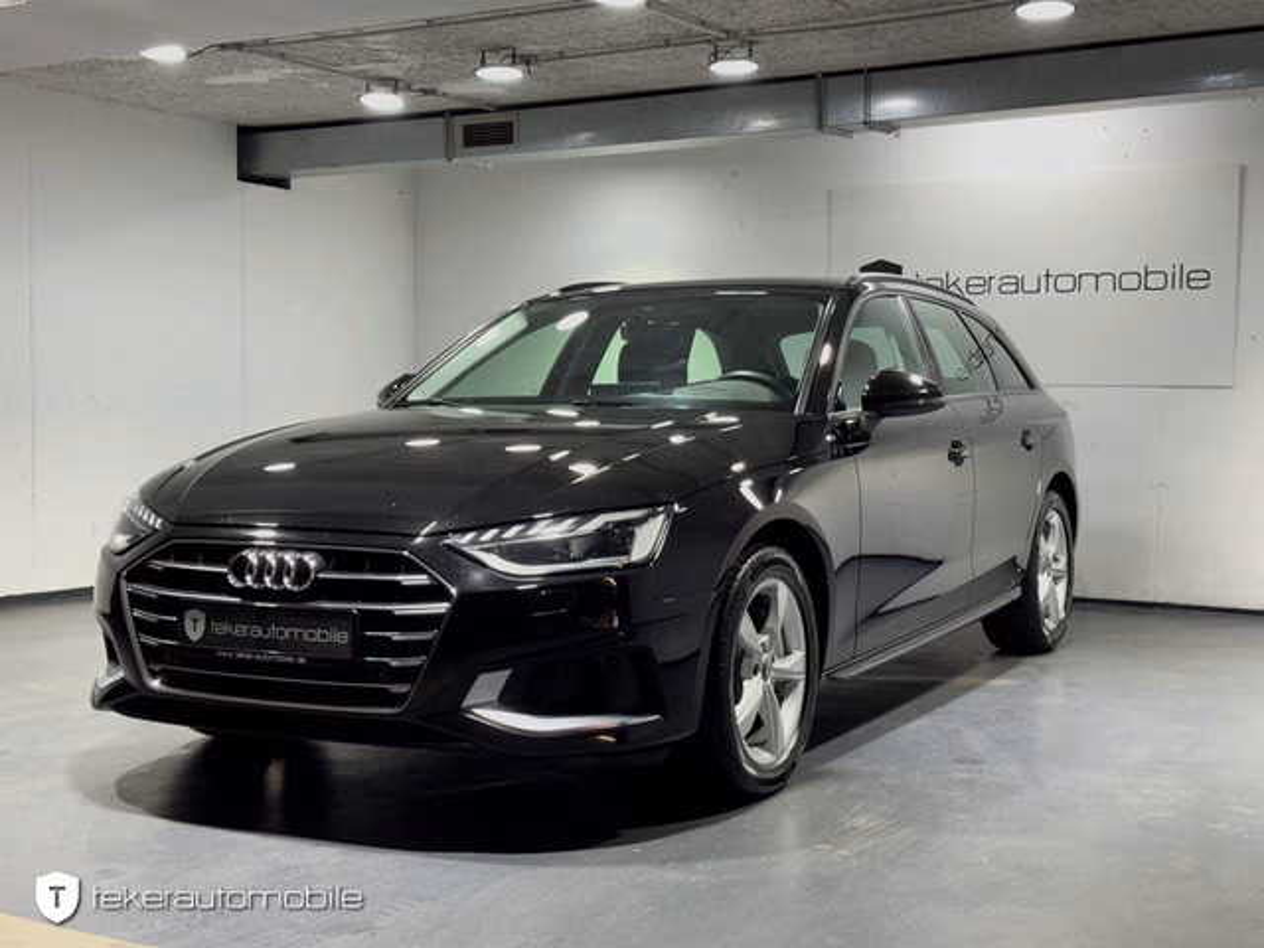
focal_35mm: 48
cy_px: 474
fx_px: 1753
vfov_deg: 30.3
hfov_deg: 39.7
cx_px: 632
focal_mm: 6.76
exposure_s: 1/50
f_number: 1.78
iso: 64
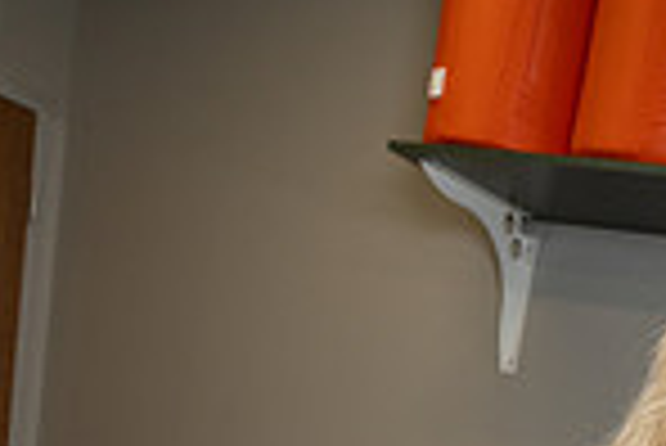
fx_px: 1463
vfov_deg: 13.6
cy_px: 1005
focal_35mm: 79
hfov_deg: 24.5
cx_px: 666
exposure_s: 1/250
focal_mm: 26
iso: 800
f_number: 7.1
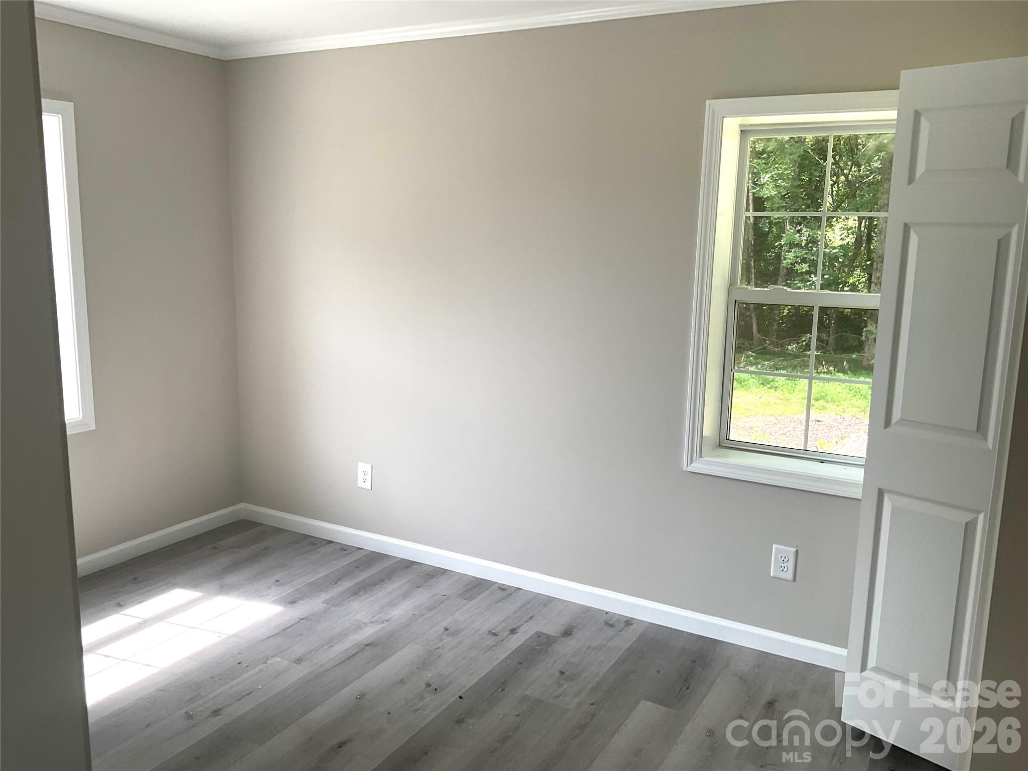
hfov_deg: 61.7
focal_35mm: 29
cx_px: 514
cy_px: 386
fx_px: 861
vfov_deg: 48.2
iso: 25
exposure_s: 1/120
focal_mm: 3
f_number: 1.8
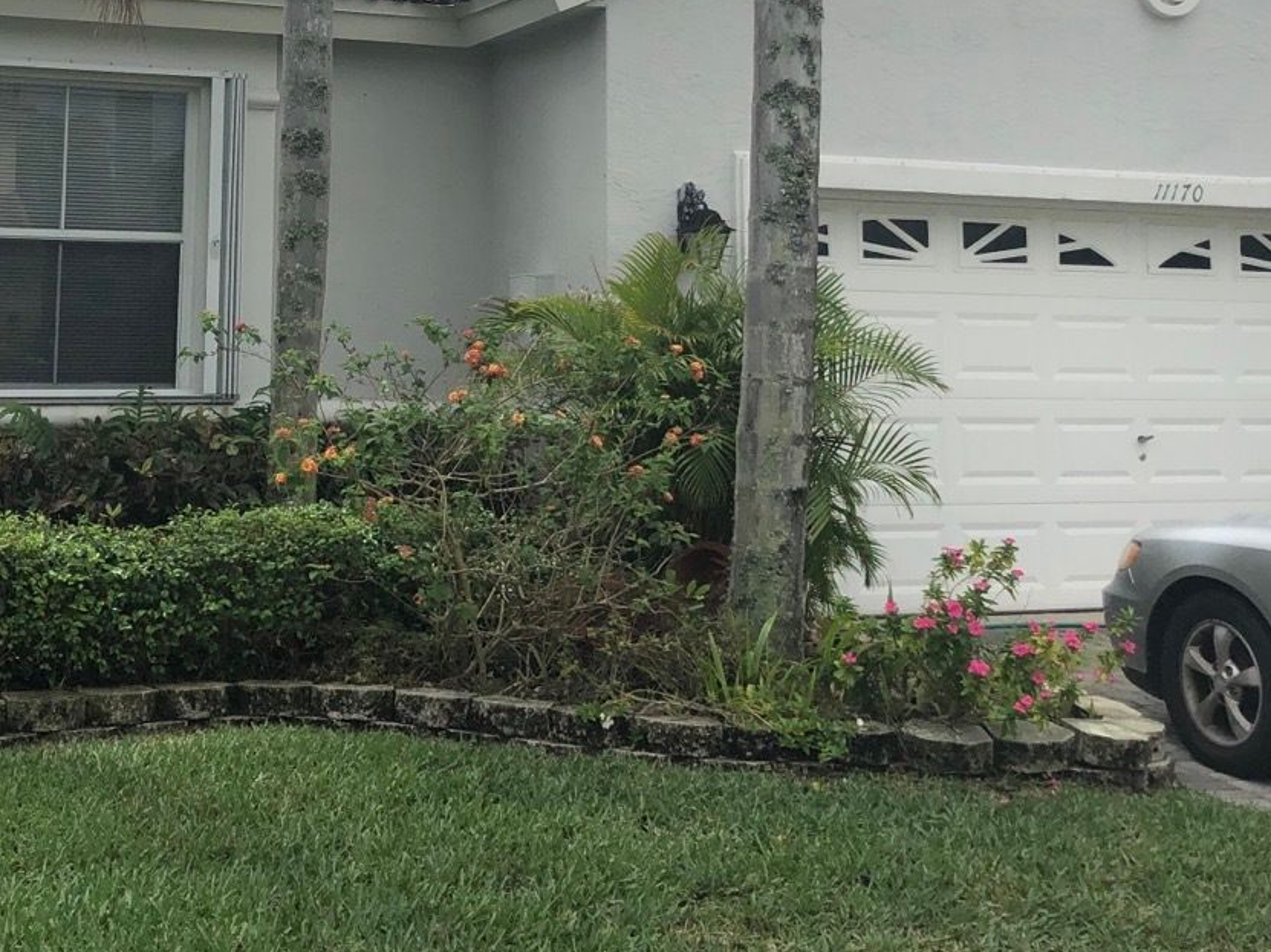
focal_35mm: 55
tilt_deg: +8.6
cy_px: 134
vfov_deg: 25.9
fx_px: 2019
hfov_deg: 34.3
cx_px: 343
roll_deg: -2.0
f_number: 1.8
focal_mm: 4
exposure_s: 1/3472
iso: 25
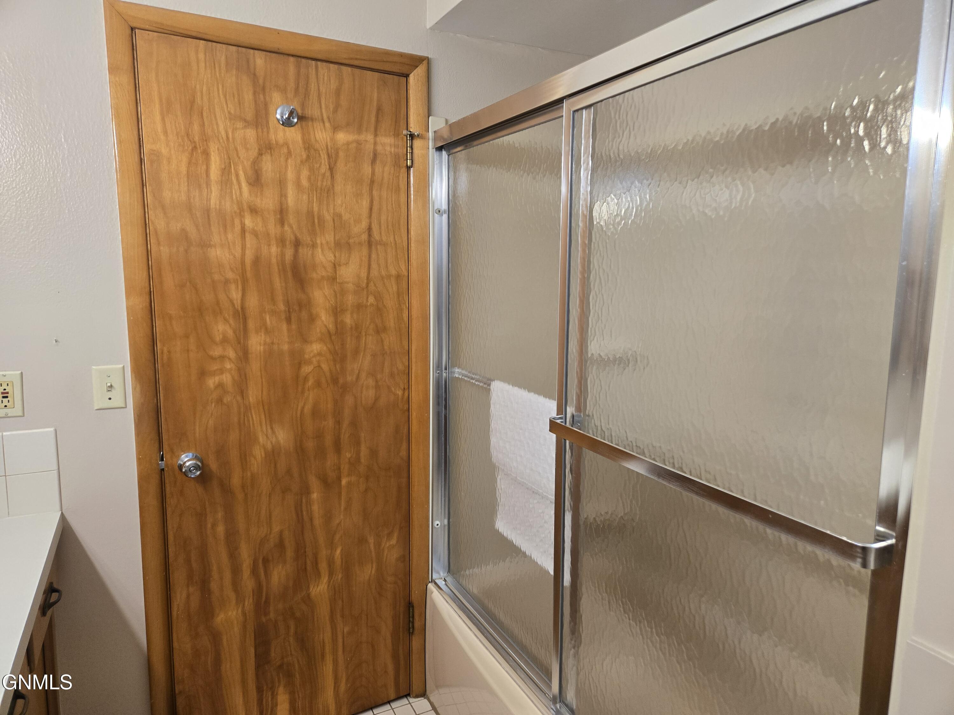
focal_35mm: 23
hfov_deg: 73.9
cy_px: 358
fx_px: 634
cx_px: 477
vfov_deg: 58.9
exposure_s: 1/120
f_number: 1.8
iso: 200
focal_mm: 5.4
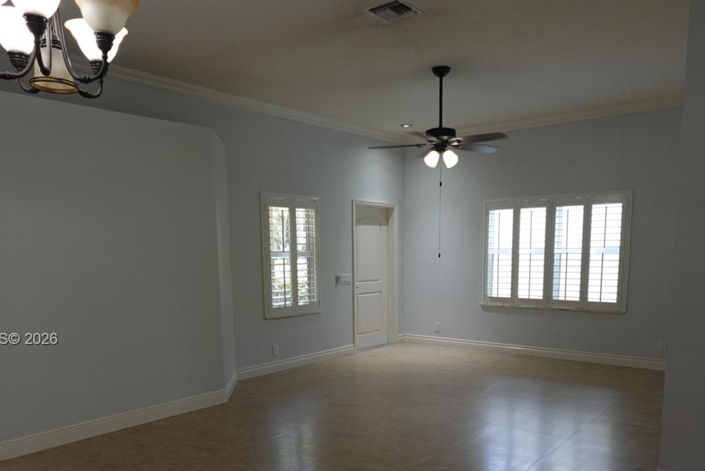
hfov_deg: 63.6
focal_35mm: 29
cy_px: 340
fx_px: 568
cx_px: 370
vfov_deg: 43.9
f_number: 2
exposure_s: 1/80
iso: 160
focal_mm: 7.6
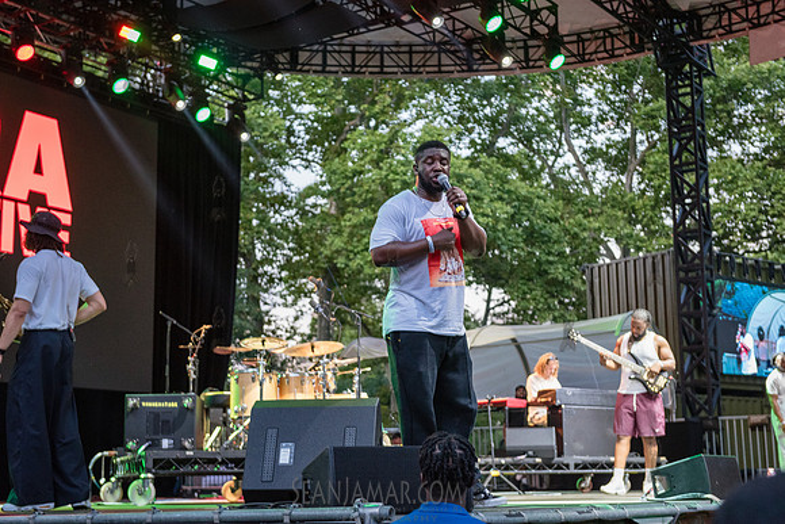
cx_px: 392
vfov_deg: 23.4
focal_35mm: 58
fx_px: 1265
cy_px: 262
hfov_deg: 34.5
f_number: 3.5
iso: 2000
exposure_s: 1/250
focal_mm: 58
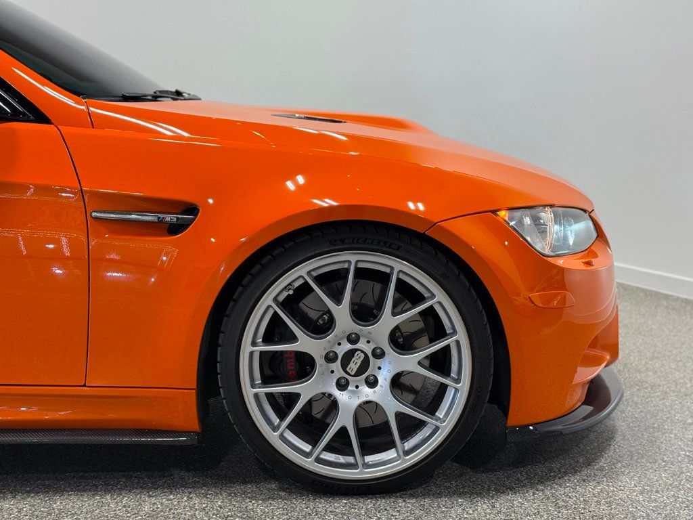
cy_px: 260
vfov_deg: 30.3
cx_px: 346
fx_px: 961
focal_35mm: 48
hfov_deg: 39.7
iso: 64
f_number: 1.78
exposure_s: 1/249
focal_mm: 6.76
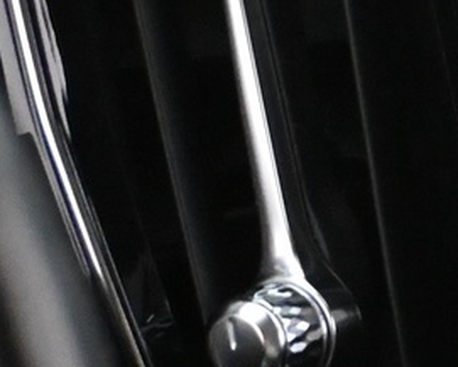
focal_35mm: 206
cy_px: 303
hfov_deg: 8.9
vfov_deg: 7.5
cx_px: 894
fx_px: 2796
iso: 7200
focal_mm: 24.5
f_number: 4.2
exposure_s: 1/60
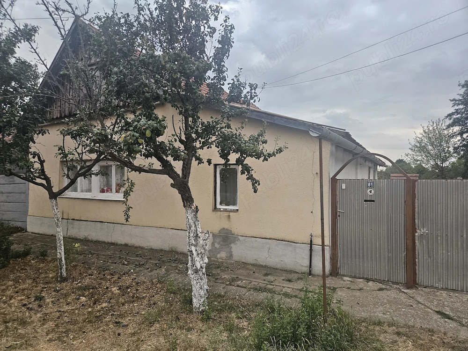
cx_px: 234
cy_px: 176
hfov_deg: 73.9
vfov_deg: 58.9
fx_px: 311
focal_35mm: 23
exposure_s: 1/100
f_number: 1.8
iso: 160
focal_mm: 5.4
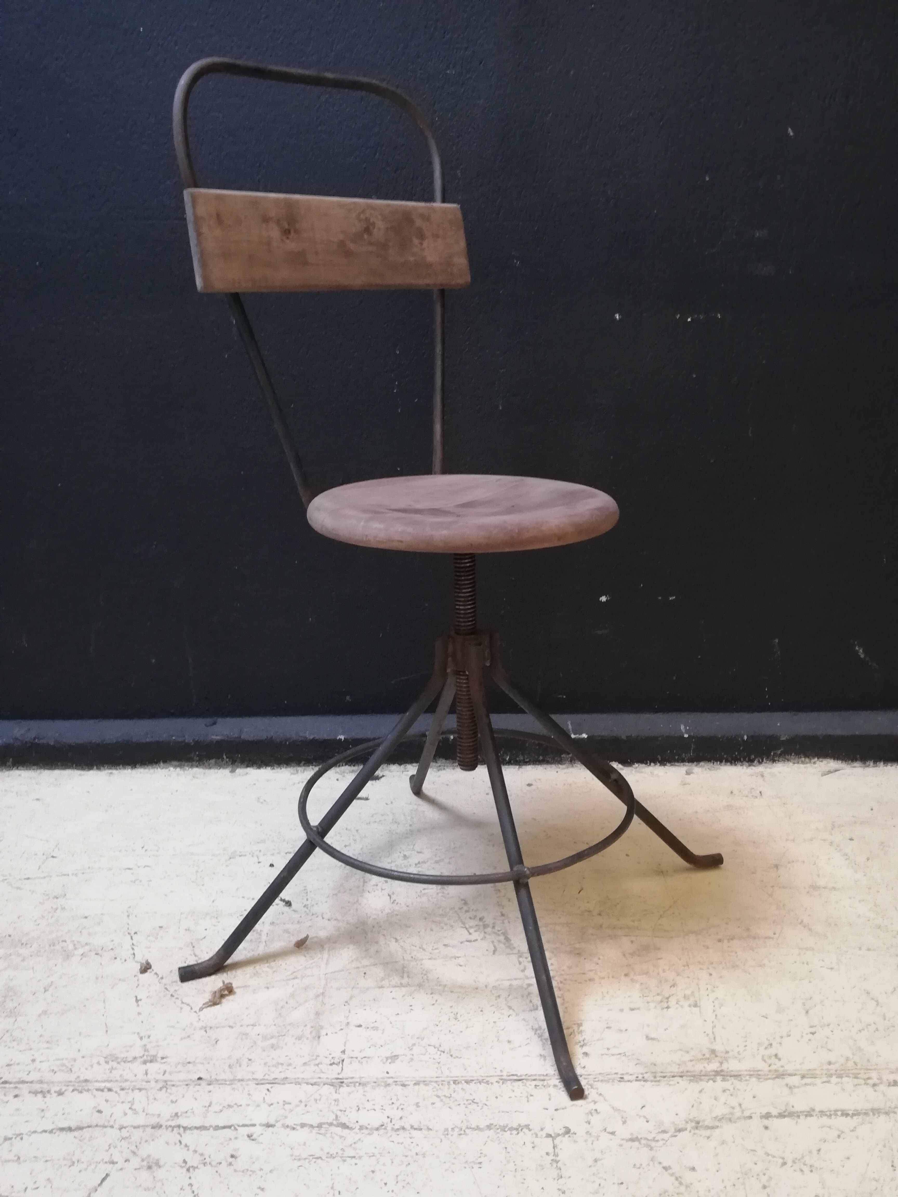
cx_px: 449
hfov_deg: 44.2
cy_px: 598
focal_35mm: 32
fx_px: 1107
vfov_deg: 56.8
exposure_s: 1/20
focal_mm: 3.81
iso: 500
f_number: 2.2
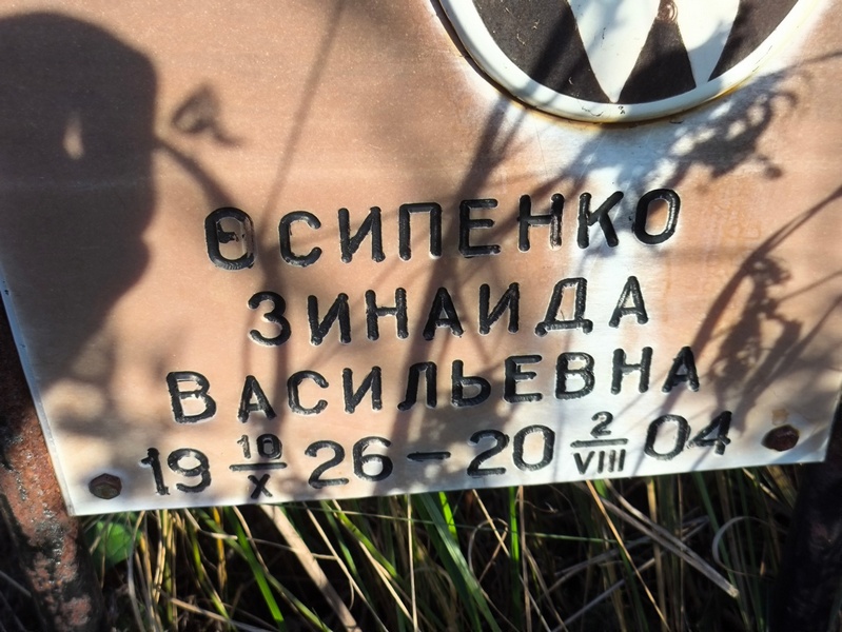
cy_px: 316
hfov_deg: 38.2
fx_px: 1217
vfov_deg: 29.1
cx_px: 421
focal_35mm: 50
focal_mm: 4.71
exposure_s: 1/590
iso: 50
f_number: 1.7
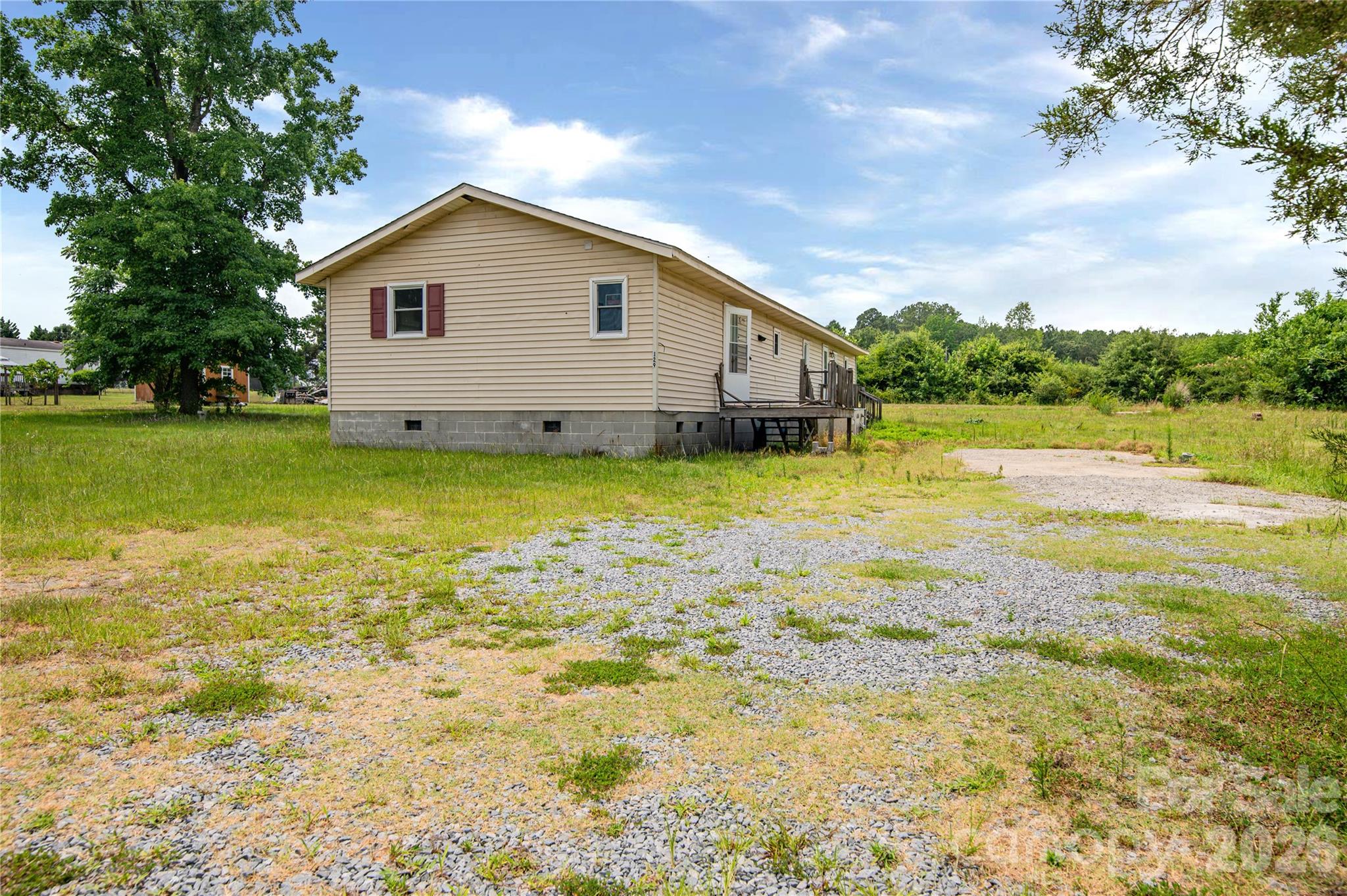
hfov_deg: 76.1
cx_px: 674
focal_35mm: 23
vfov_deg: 55.0
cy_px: 448
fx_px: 860
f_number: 8
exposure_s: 1/500
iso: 100
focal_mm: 23
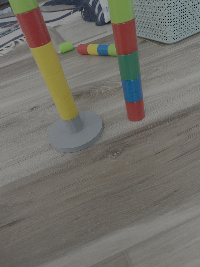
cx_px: 100
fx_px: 200
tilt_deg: -39.7
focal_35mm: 26
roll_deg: +18.9
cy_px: 134
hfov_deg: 53.1
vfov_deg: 67.3
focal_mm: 5.1
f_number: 1.6
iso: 500
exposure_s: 1/52
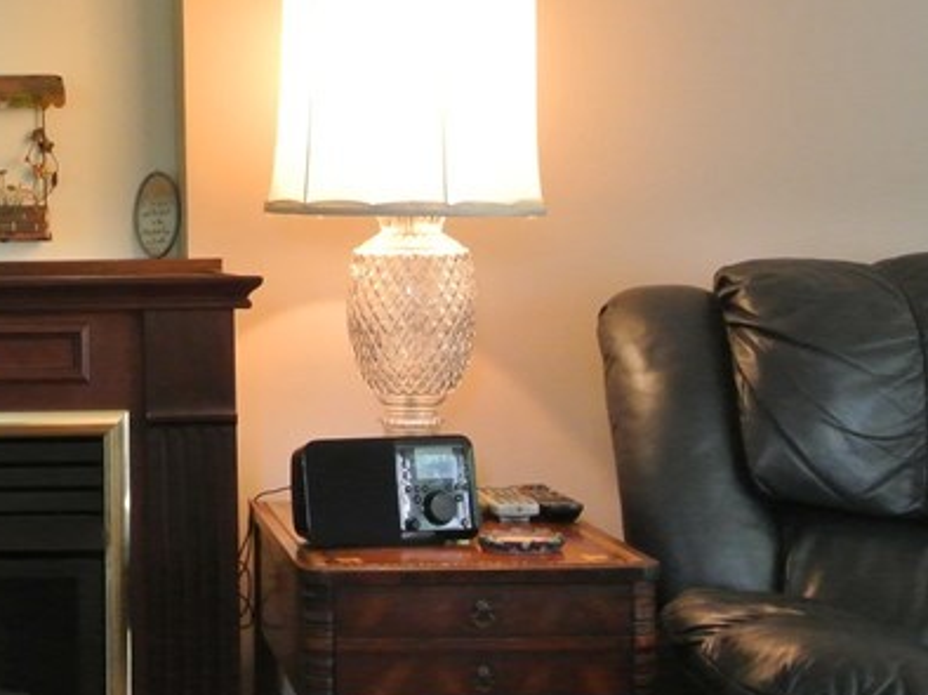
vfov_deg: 17.9
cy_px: 245
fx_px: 2197
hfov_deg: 21.6
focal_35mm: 82
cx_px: -265
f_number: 3.8
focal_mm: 11.8
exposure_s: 1/60
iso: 1000
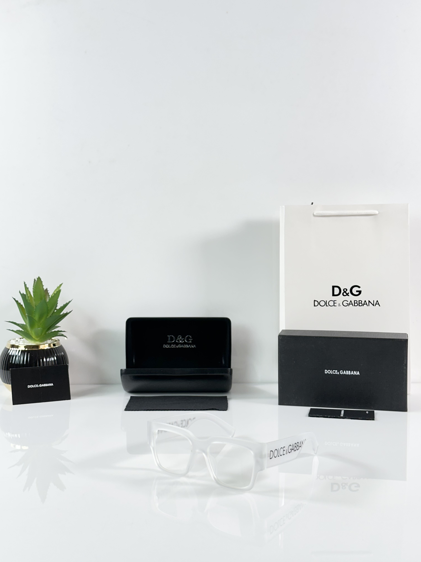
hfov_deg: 30.3
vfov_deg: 39.7
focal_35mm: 48
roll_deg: -0.1
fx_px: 778
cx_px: 210
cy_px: 281
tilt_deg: -6.0
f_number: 1.78
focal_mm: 6.86
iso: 64
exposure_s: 1/100
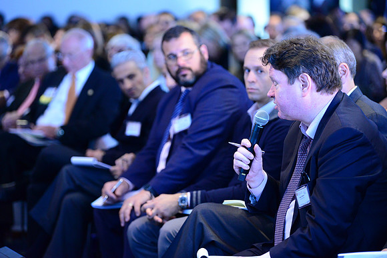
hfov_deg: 15.2
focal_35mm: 135
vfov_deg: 10.2
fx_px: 1452
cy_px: 129
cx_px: 194
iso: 4000
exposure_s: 1/125
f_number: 2.8
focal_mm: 135
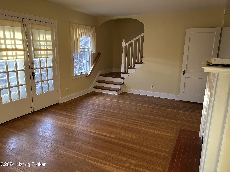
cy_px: 86
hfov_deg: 67.3
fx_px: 173
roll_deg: -0.5
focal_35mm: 26
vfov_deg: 53.1
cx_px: 115
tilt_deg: -13.8
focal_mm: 5.7
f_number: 1.5
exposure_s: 1/60
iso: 200
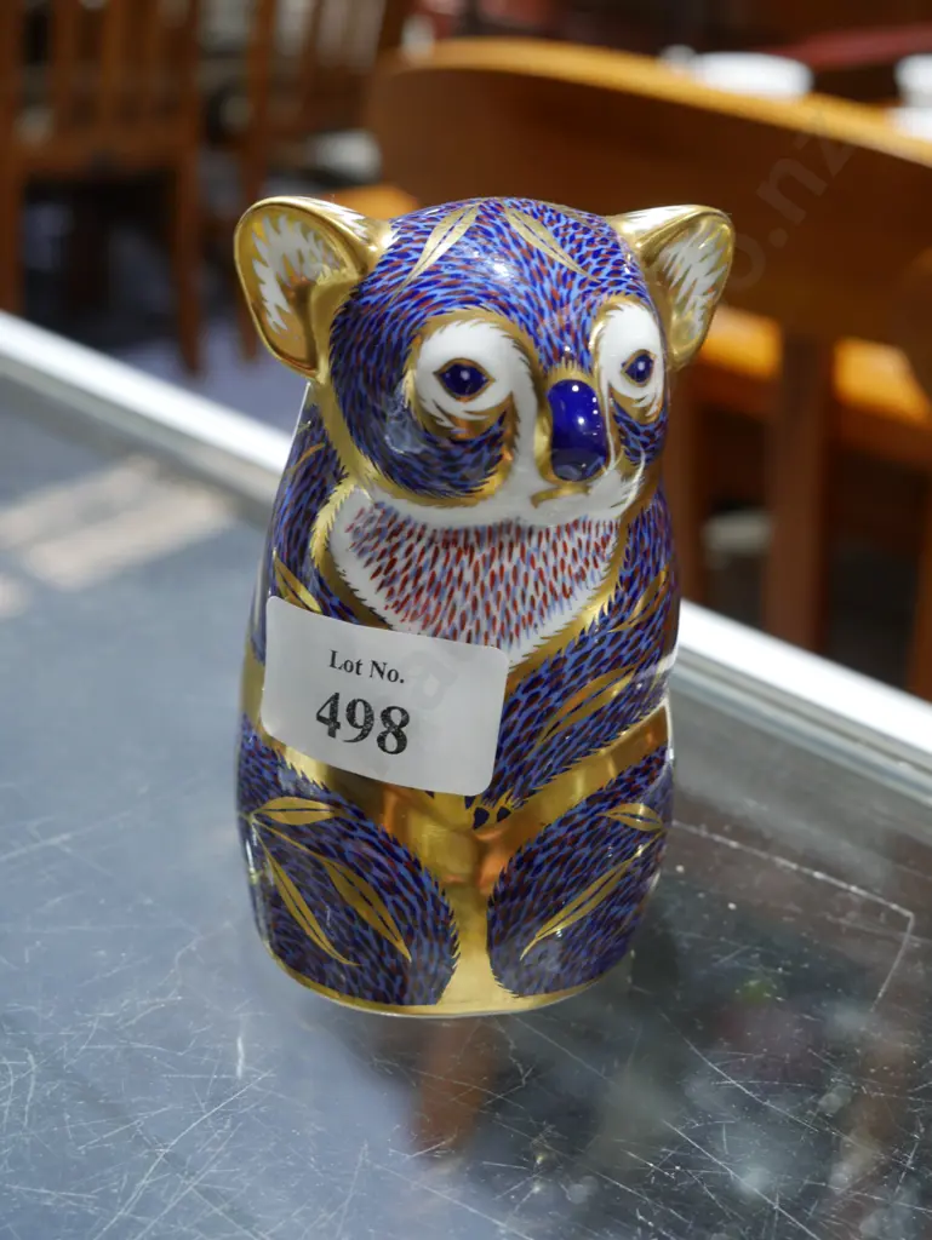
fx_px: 1793
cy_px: 620
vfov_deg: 38.2
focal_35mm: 50
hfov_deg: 29.1
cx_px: 466
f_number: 5.3
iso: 1000
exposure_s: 1/60
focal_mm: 25
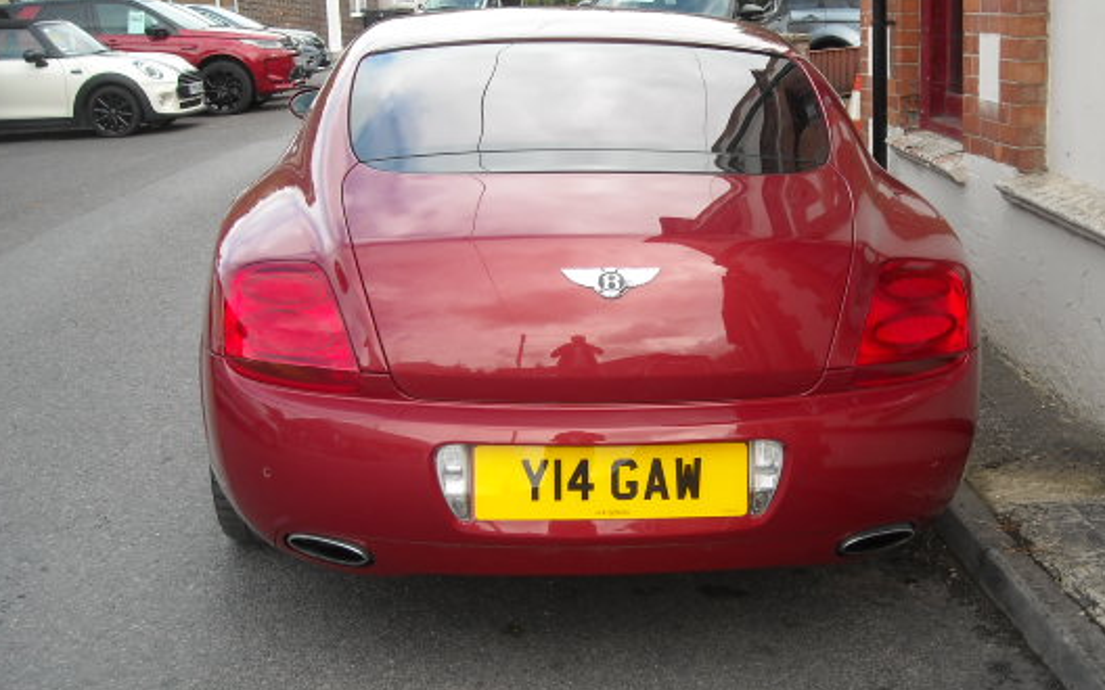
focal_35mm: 45
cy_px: 347
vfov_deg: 28.6
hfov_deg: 44.3
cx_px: 611
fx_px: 1355
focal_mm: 5.7
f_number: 2.8
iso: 64
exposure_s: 1/239
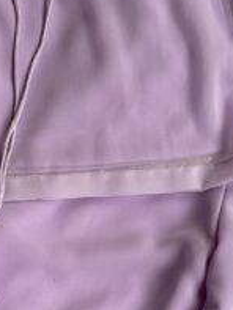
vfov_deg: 15.9
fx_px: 1103
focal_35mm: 123
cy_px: 232
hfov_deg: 11.9
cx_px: 2
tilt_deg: -81.7
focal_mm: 5.96
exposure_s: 1/122
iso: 80
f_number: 1.6
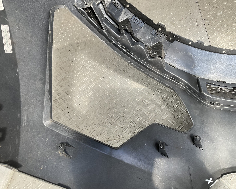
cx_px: 112
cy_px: 92
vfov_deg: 47.1
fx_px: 217
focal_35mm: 31
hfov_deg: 57.2
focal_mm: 3
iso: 16
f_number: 1.8
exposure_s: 1/246
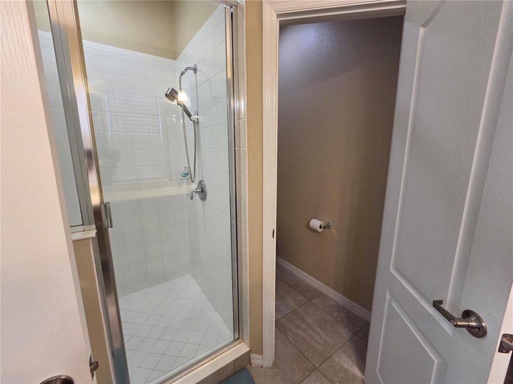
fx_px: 193
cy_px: 192
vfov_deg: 89.9
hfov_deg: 106.2
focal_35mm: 13
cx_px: 256
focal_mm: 2.2
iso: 250
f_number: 2.2
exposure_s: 1/60
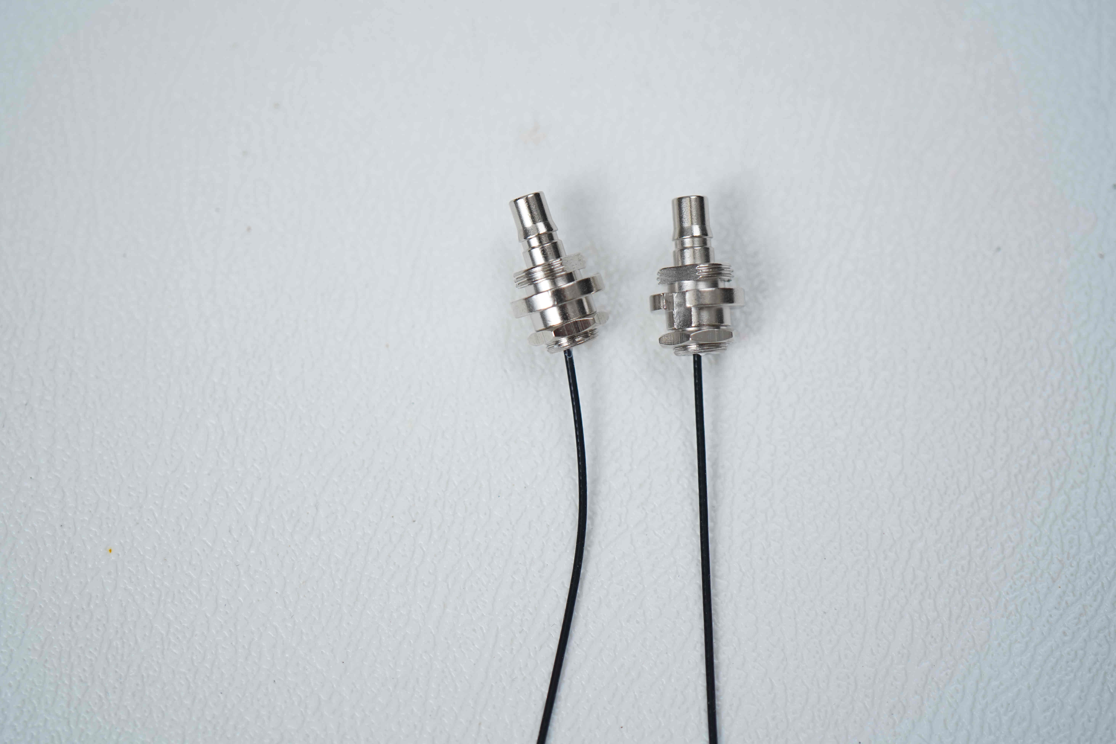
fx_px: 1550
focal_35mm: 50
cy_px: 372
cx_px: 558
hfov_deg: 39.6
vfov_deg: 27.0
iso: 400
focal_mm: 50
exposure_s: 1/125
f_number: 2.8
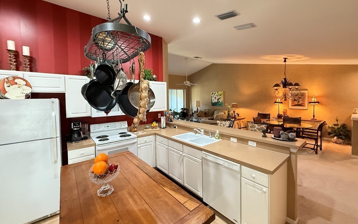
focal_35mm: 15
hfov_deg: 101.5
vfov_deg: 74.7
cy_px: 103
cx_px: 180
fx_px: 146
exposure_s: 1/60
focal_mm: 2.22
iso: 640
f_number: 2.2
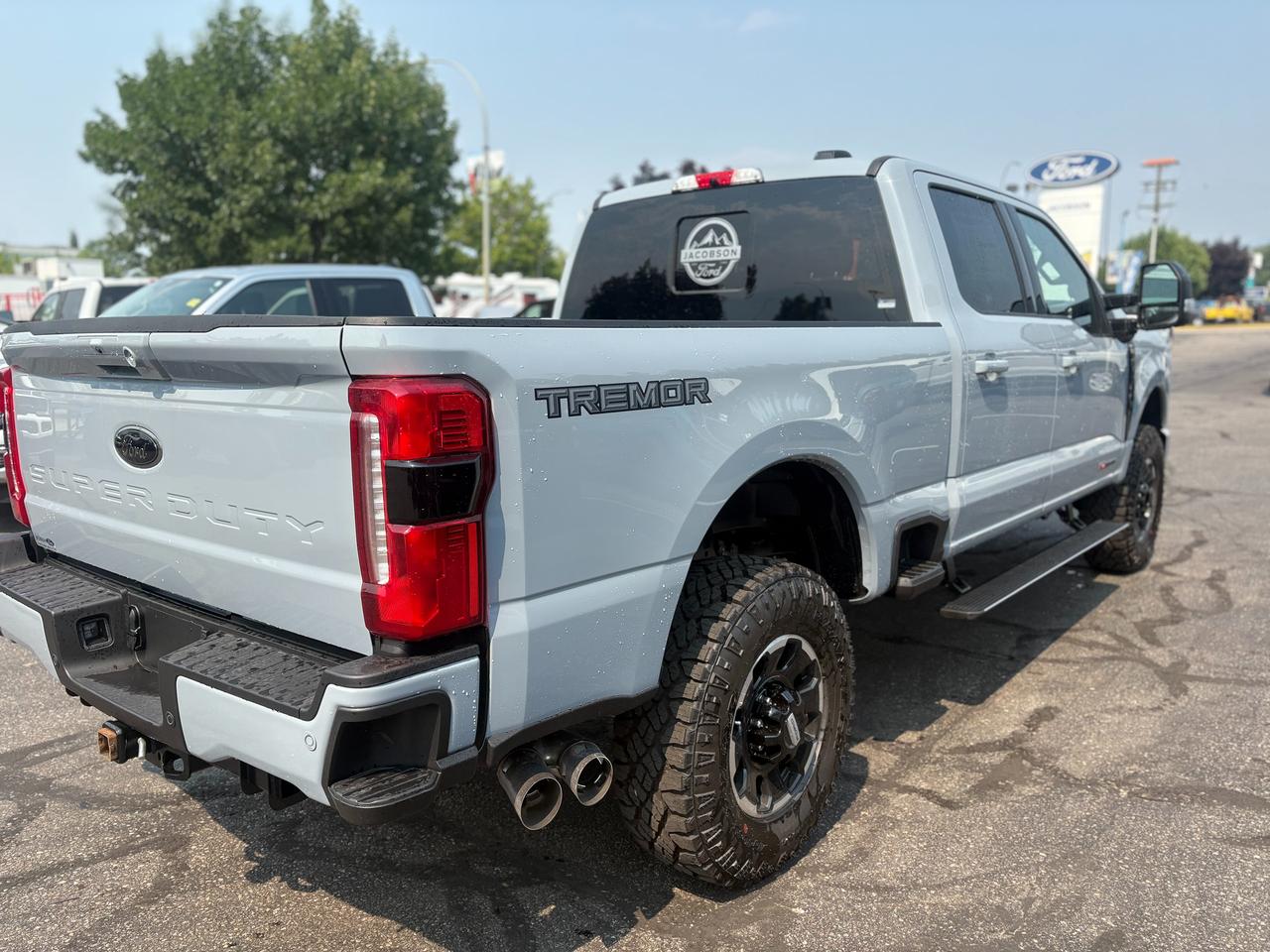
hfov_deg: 67.3
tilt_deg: -7.9
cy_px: 476
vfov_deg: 53.1
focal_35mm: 26
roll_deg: -0.4
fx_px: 954
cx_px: 635
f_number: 1.6
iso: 50
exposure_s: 1/2075
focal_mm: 5.96
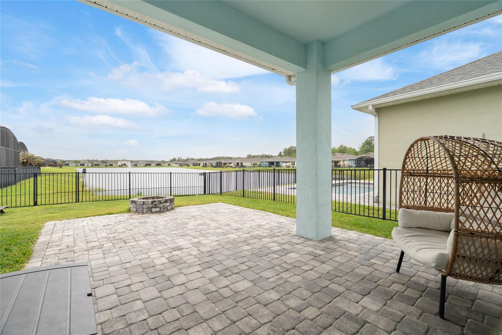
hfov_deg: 96.7
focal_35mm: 16
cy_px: 168
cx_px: 251
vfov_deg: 73.8
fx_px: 223
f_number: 9
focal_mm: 16
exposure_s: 1/30
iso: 80
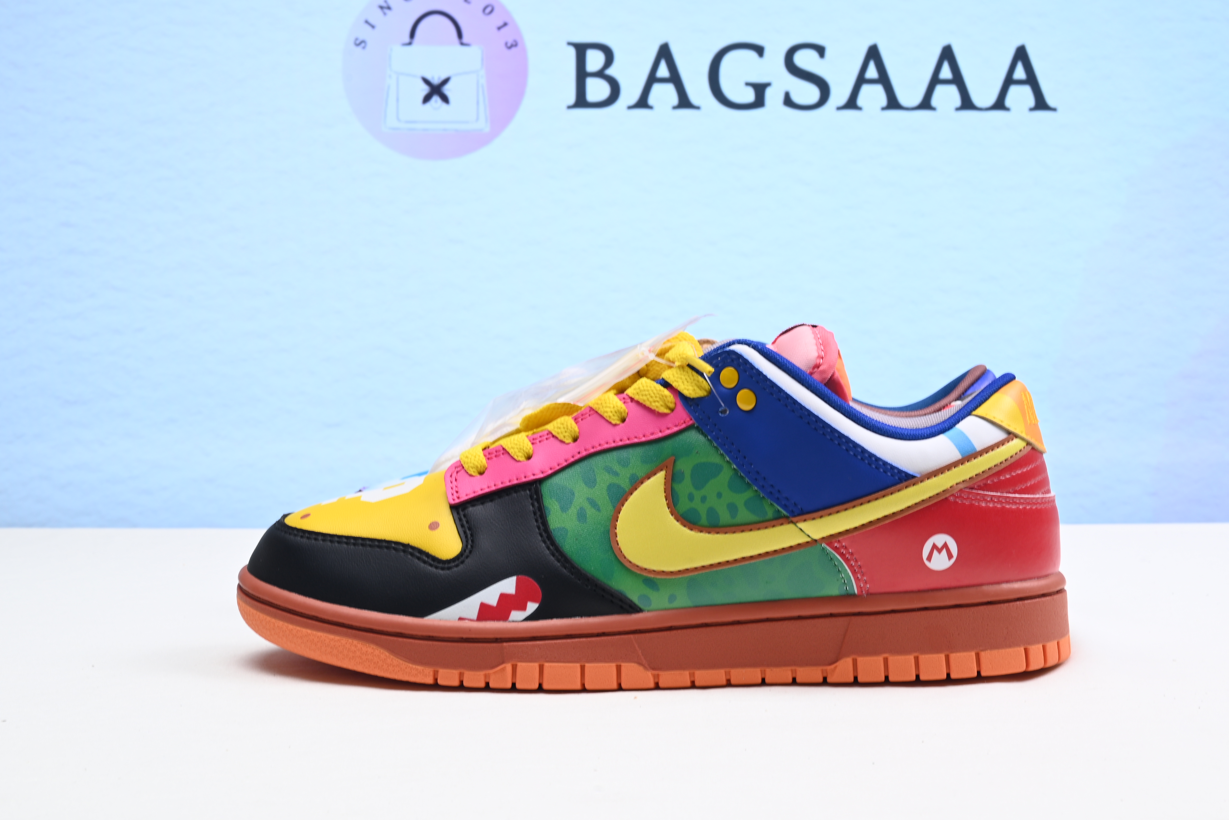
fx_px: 1673
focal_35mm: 49
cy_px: 323
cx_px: 701
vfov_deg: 27.5
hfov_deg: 40.2
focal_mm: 38
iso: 100
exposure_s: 1/2
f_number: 16
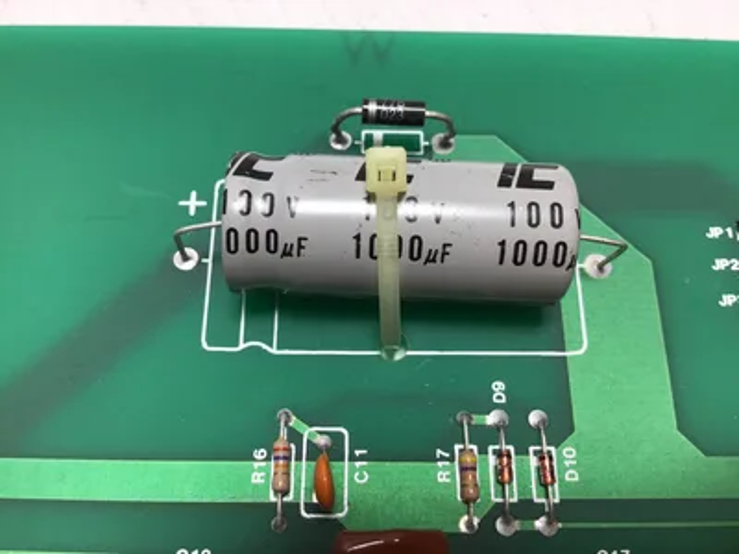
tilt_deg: -67.0
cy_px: 277
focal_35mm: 31
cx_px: 370
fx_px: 662
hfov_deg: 58.4
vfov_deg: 45.4
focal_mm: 3.3
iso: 40
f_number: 2.4
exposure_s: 1/120
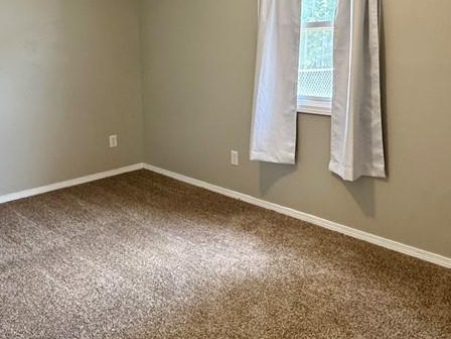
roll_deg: +0.5
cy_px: 106
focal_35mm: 32
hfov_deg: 56.7
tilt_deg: -8.7
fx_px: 417
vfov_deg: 43.4
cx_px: 250
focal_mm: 2.22
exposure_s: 1/60
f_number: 2.2
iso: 250
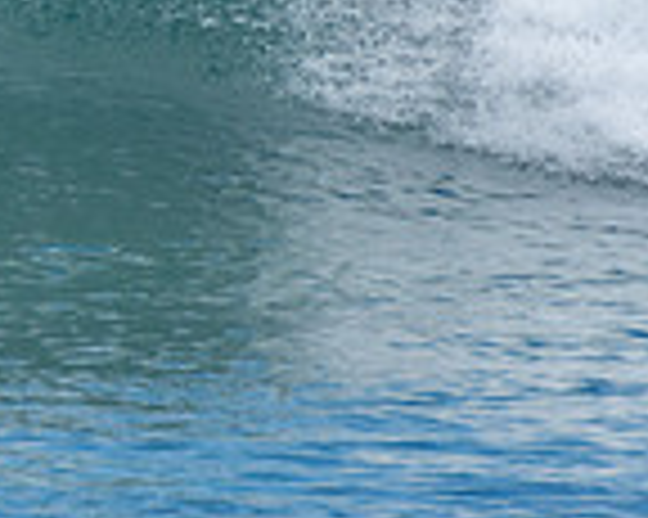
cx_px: -526
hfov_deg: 0.9
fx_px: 43467
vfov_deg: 0.7
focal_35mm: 2268
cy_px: -331
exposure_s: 1/1250
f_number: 5.6
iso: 280
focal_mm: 400
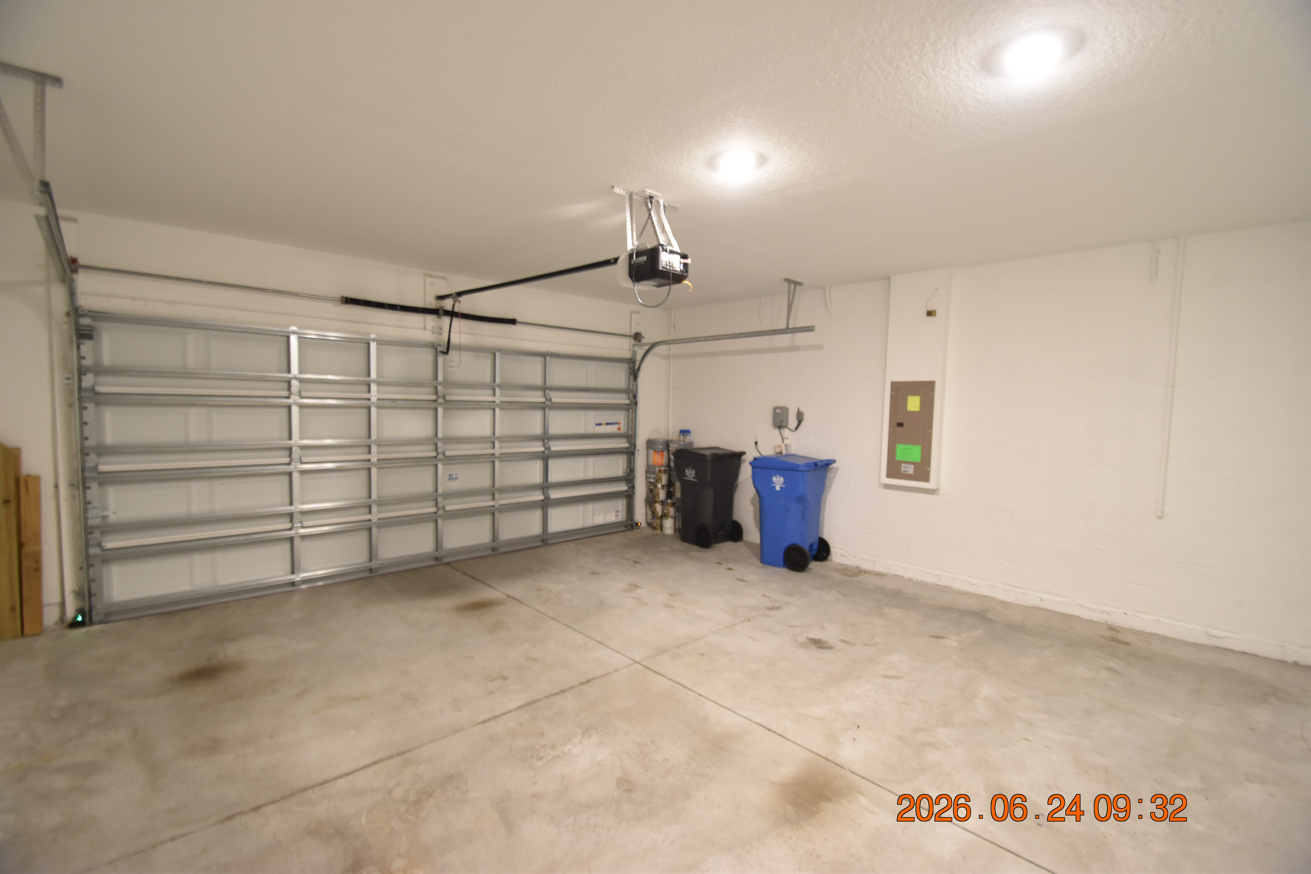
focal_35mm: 15
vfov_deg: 77.3
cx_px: 656
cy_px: 437
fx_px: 546
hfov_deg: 100.4
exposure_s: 1/10
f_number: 3.5
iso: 800
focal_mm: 10
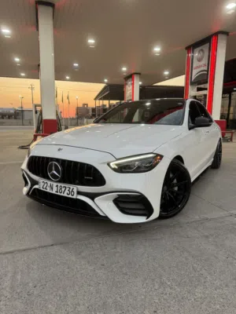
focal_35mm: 24
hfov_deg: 56.8
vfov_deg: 71.6
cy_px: 157
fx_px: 218
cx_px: 118
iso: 160
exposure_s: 1/102
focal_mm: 6.76
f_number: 1.78
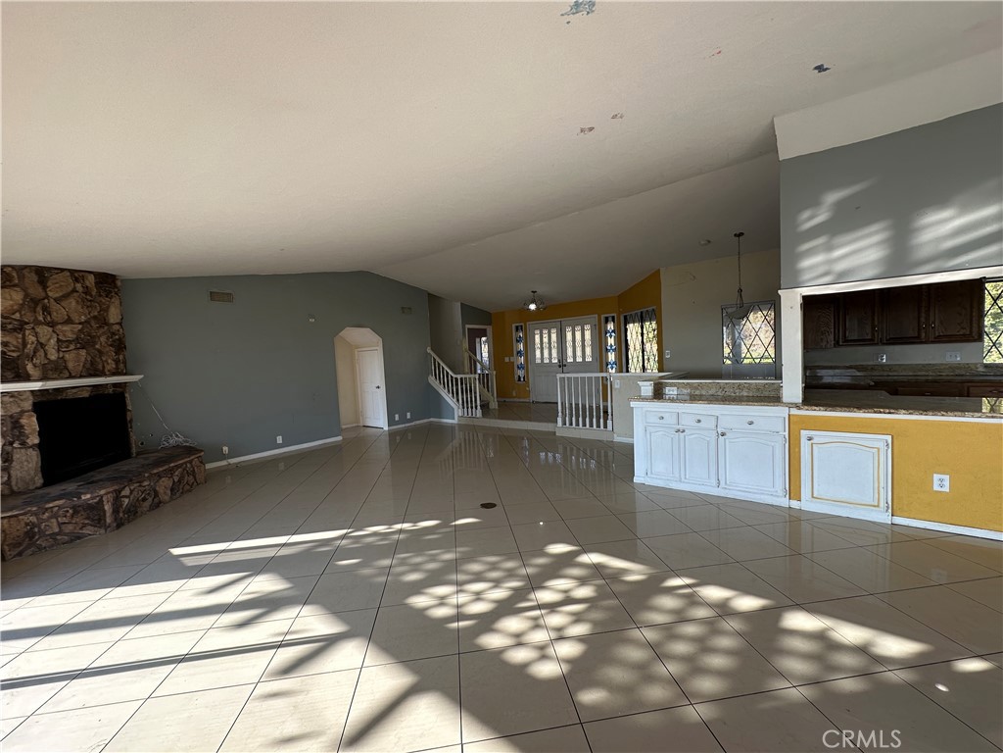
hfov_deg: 102.1
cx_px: 502
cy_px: 376
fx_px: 406
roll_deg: +2.1
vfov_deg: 85.7
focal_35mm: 14
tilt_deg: -1.9
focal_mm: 2.22
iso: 40
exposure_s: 1/135
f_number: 2.2
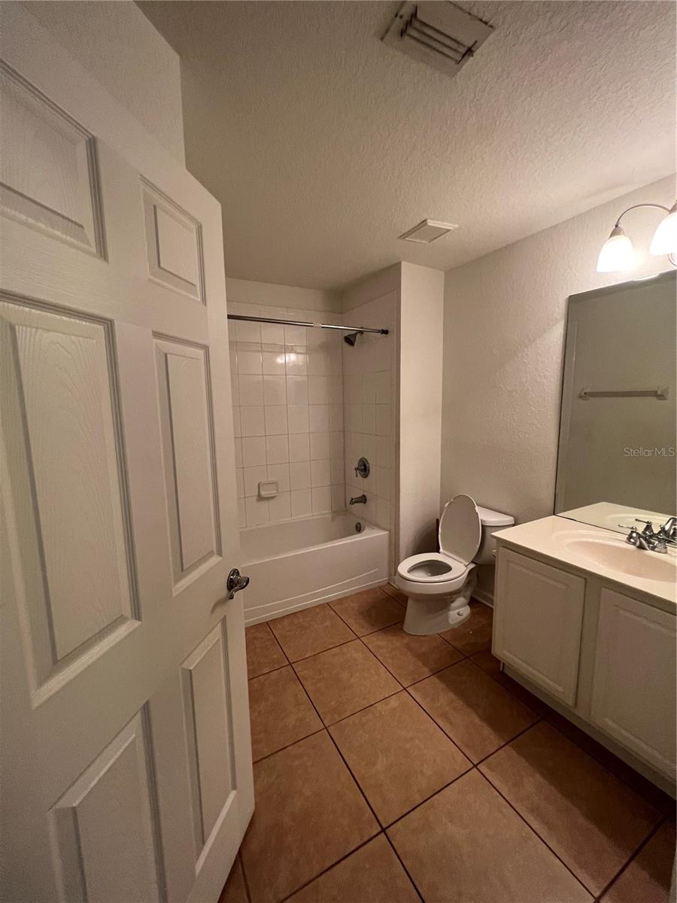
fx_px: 339
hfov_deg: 89.9
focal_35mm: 13
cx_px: 338
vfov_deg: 106.2
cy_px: 452
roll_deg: +2.7
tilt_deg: -7.3
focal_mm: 1.57
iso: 200
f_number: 1.8
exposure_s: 1/60
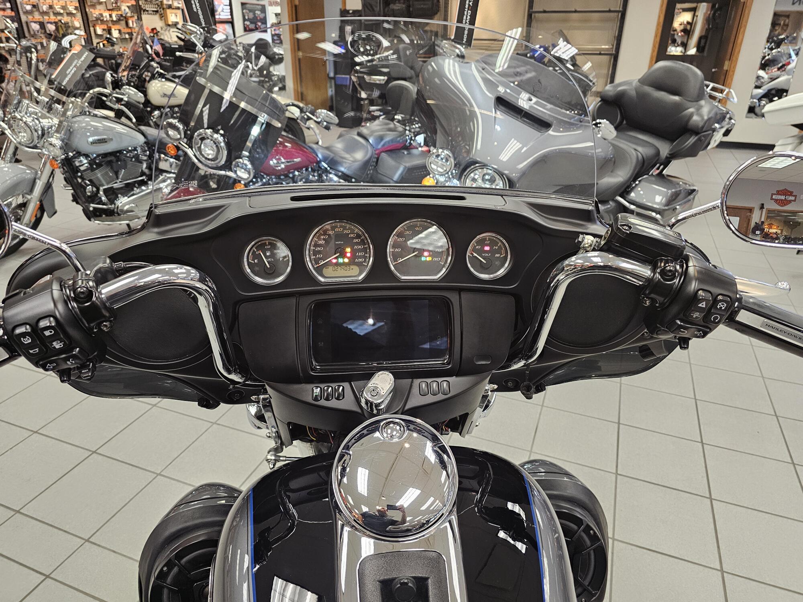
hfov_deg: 73.9
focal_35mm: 23
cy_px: 301
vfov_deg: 58.9
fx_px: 534
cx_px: 402
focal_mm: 6.3
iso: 400
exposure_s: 1/120
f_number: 1.7
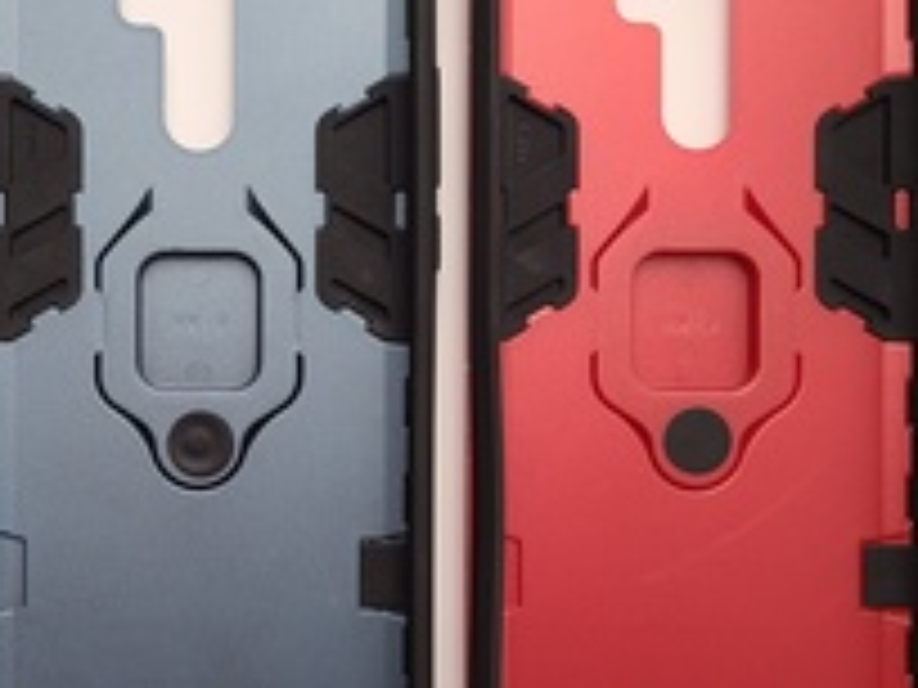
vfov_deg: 28.6
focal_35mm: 51
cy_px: 346
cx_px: 207
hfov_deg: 36.4
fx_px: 1352
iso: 50
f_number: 1.8
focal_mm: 5.4
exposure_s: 1/50
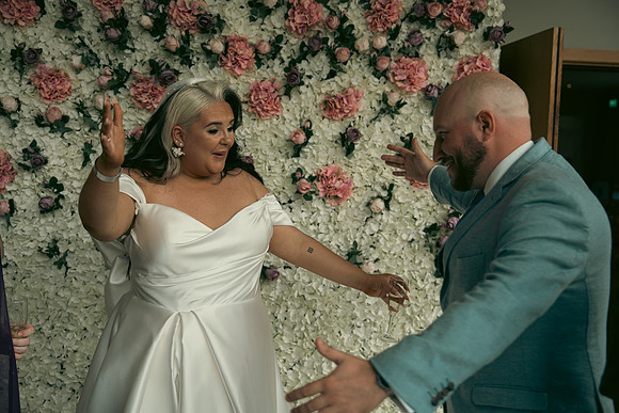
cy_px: 206
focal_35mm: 42
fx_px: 722
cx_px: 310
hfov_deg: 46.4
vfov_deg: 31.9
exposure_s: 1/160
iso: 125
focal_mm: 42
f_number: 3.5
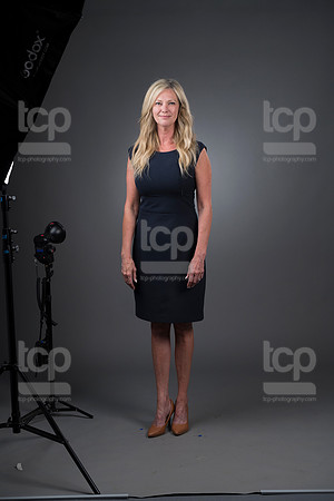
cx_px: 167
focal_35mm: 80
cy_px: 250
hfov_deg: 17.1
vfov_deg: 25.4
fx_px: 1113
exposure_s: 1/250
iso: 160
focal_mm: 80
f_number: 5.6
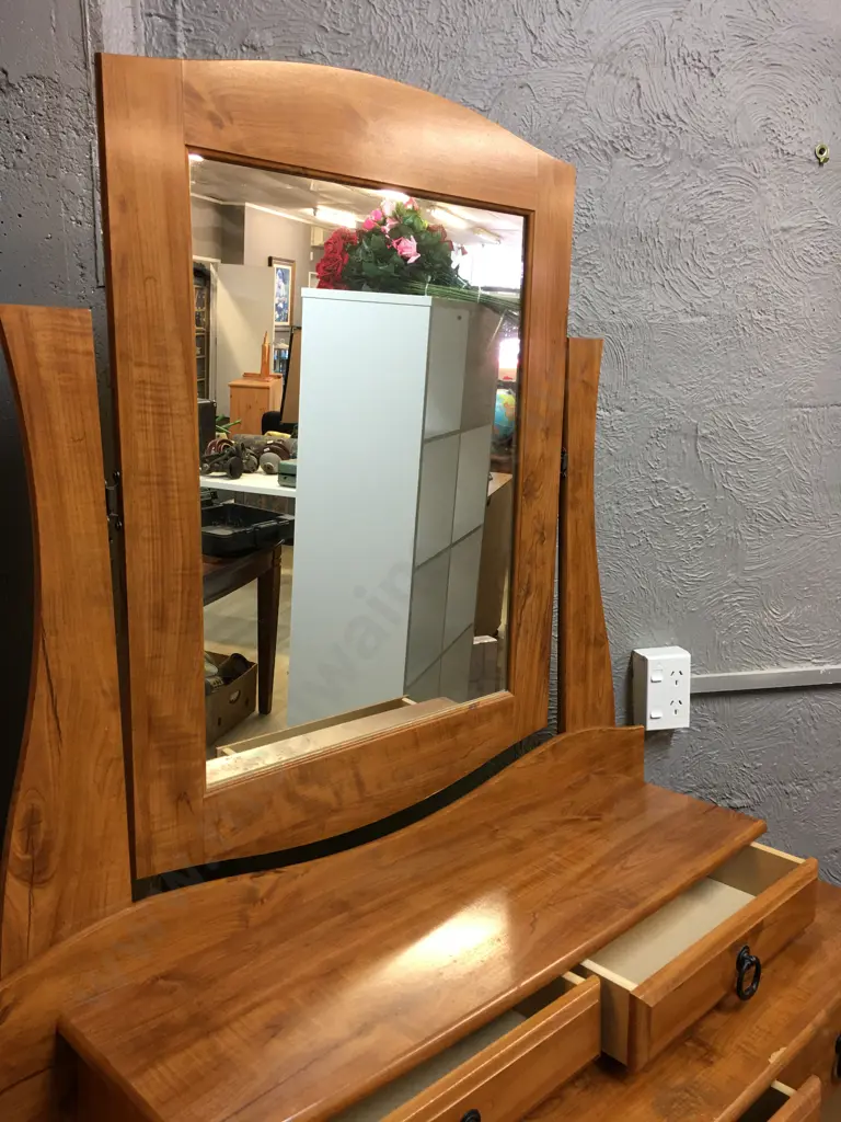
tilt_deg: -7.3
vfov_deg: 61.7
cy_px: 561
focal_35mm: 29
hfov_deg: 48.2
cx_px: 420
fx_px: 939
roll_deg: +0.7
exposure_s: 1/17
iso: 40
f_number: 2.2
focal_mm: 4.15
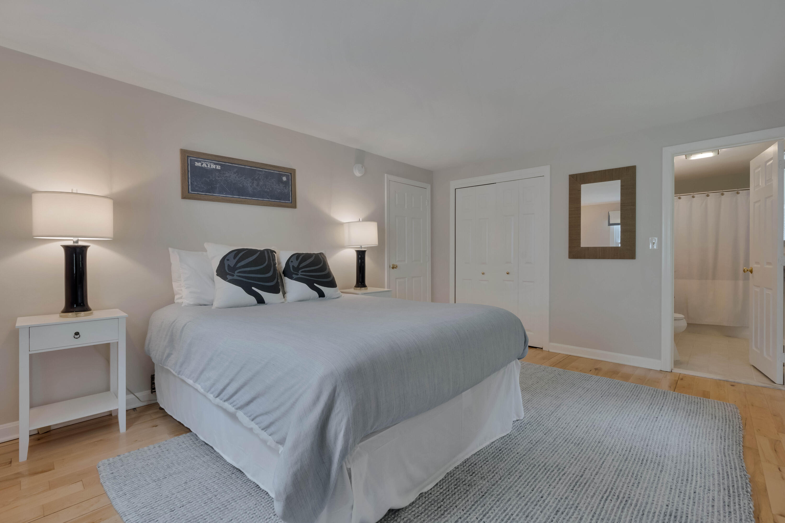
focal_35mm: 16
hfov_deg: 96.7
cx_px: 392
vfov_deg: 73.8
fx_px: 349
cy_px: 262
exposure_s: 1/250
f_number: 8
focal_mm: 16
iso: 800
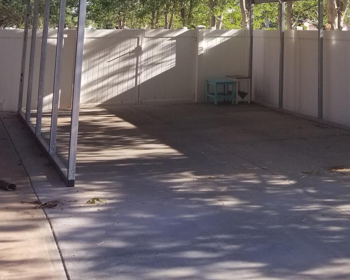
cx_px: 275
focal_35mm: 59
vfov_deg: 23.3
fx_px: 611
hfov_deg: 31.2
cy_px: -70
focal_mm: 4.25
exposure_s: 1/824
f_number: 1.7
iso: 50
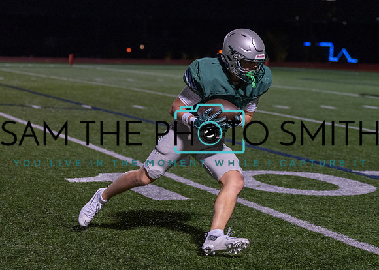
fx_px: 1203
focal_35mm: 112
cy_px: 97
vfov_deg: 12.8
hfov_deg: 17.9
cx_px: 206
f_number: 2.8
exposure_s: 1/1000
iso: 2000
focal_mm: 70
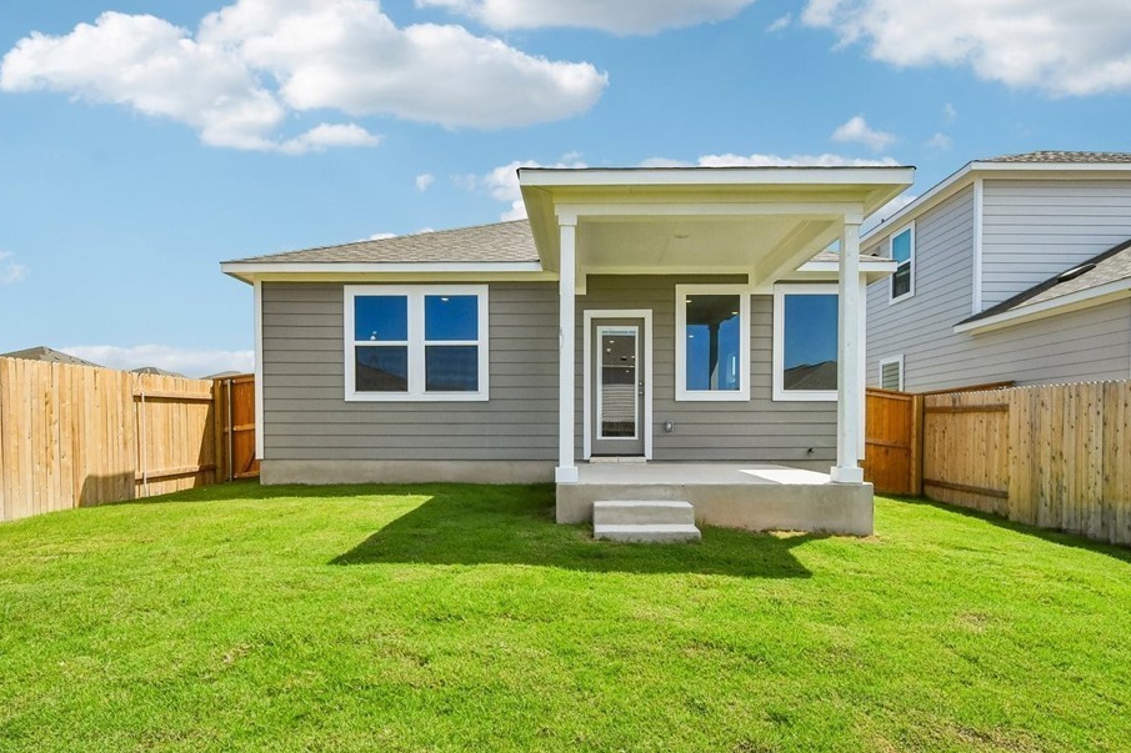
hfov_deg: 90.0
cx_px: 585
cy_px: 391
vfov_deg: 67.3
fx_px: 565
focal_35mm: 18
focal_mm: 10
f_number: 8
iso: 400
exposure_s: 1/1000
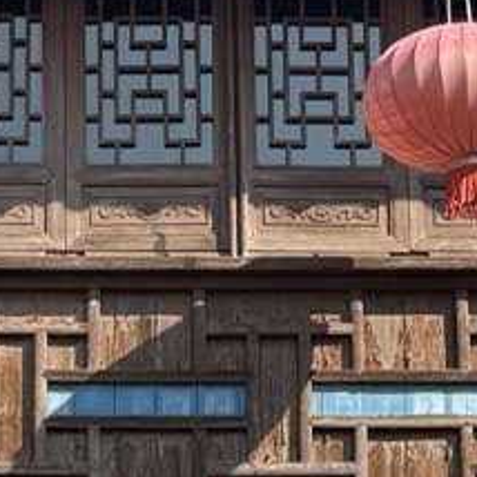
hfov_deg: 8.8
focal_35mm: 198
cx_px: 183
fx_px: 3087
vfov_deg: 8.8
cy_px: 321
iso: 80
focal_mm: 6.76
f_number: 1.78
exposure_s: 1/2110
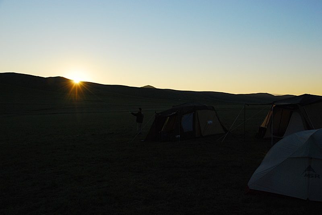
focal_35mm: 39
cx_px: 161
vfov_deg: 34.3
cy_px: 108
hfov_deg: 49.5
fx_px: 349
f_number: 6.3
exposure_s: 1/800
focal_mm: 26
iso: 400
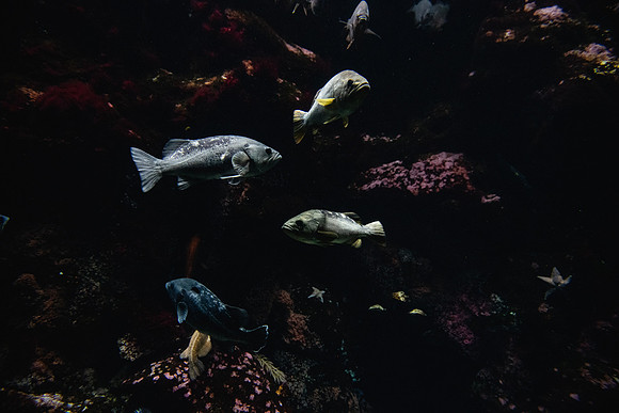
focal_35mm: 24
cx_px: 310
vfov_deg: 53.2
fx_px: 413
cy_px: 206
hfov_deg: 73.7
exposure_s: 1/1250
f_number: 3.5
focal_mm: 24
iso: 8000
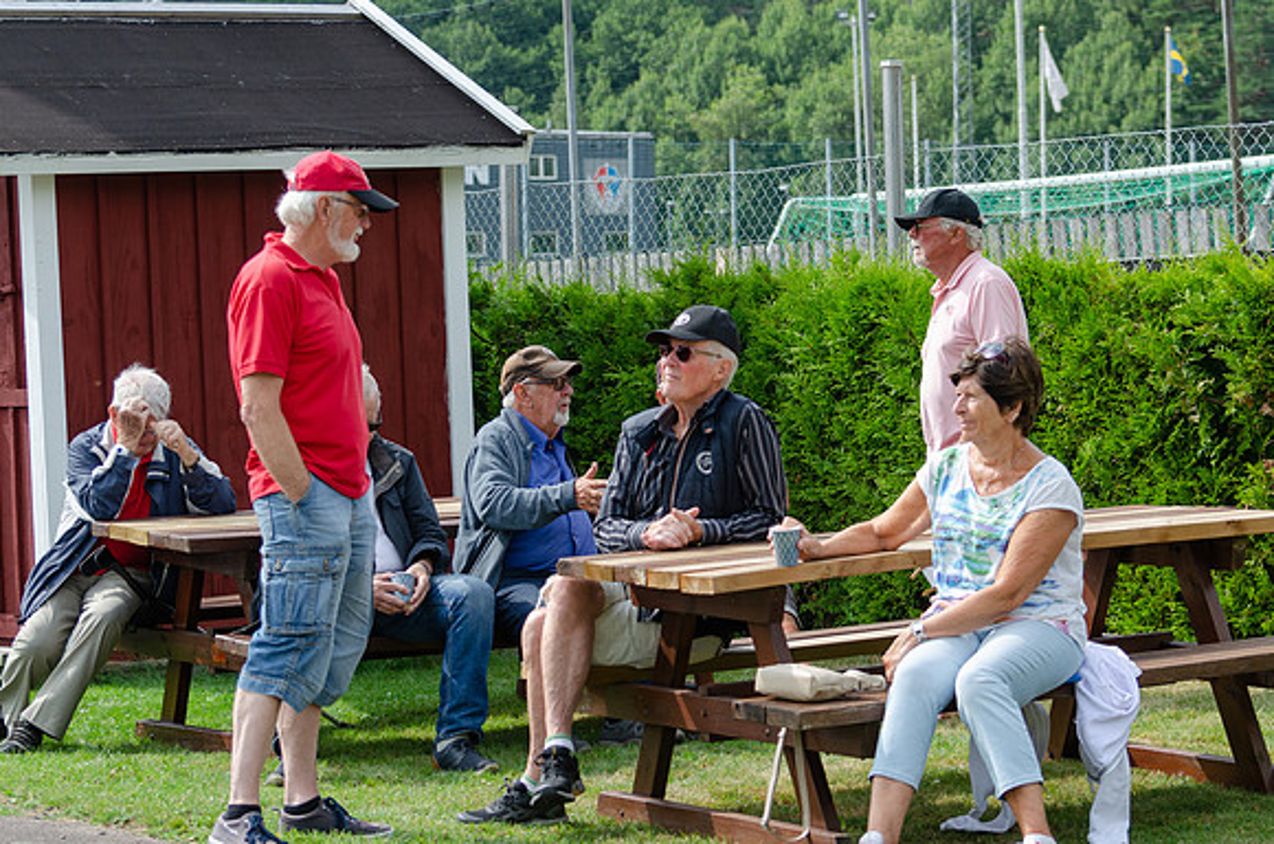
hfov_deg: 18.1
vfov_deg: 12.1
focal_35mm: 113
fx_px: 3995
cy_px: 422
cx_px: 637
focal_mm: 70
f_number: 4.5
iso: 125
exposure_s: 1/800
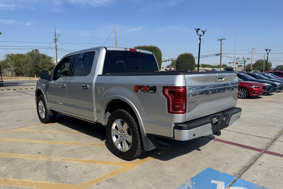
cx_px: 142
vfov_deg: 51.2
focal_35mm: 25
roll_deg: +0.0
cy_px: 104
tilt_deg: -9.4
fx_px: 197
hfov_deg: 71.5
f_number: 1.78
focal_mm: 6.76
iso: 80
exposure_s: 1/4950
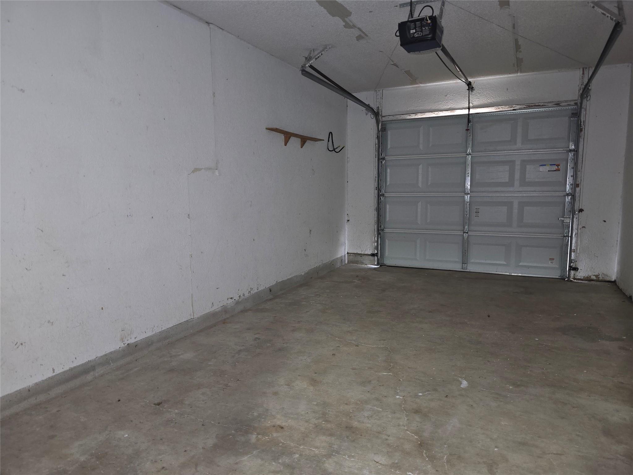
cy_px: 238
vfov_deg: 58.9
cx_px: 316
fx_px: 421
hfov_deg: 73.9
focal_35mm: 23
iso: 200
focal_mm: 6.3
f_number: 1.7
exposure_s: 1/12
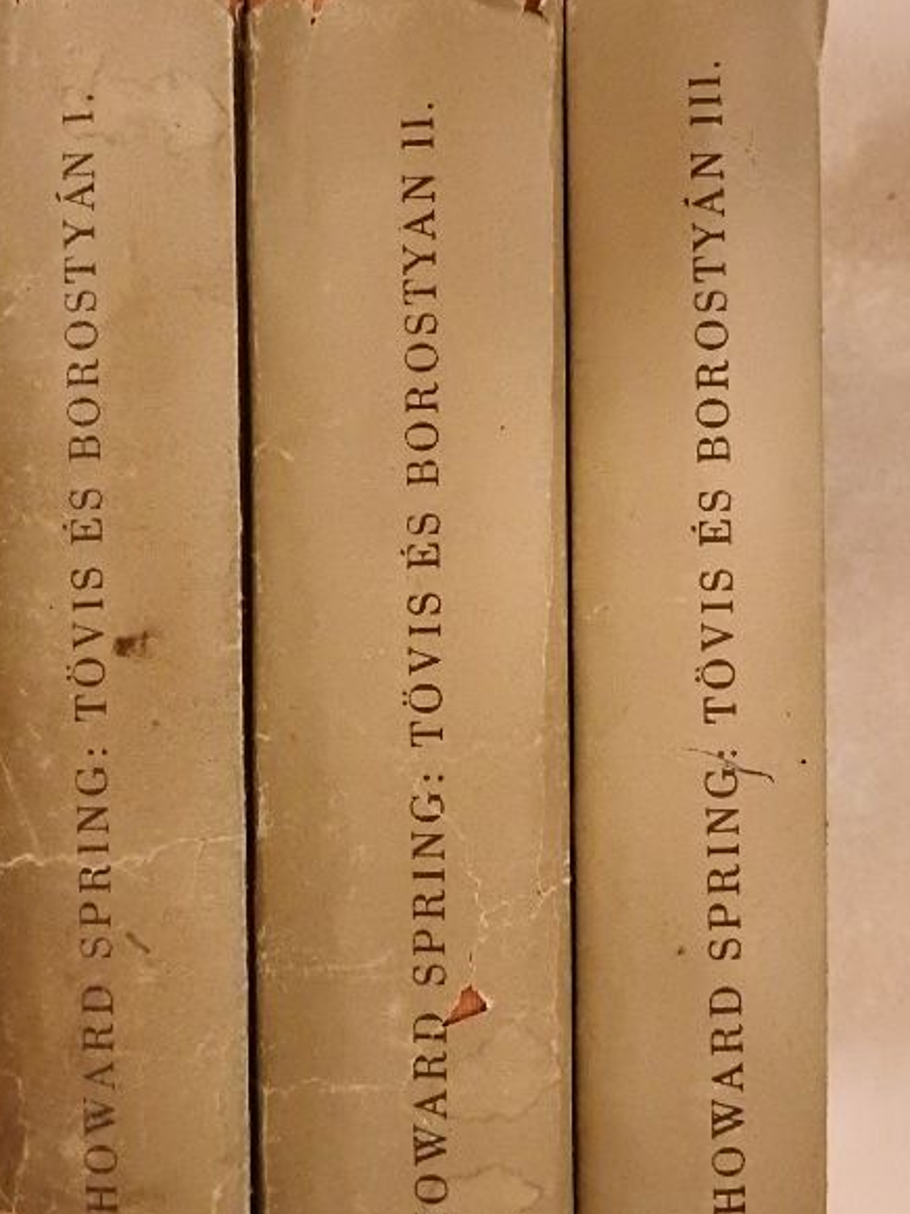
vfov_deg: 55.4
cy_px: 626
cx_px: 411
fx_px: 1158
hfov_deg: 42.9
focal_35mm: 33
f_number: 3.5
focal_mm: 5.4
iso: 1600
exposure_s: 1/80
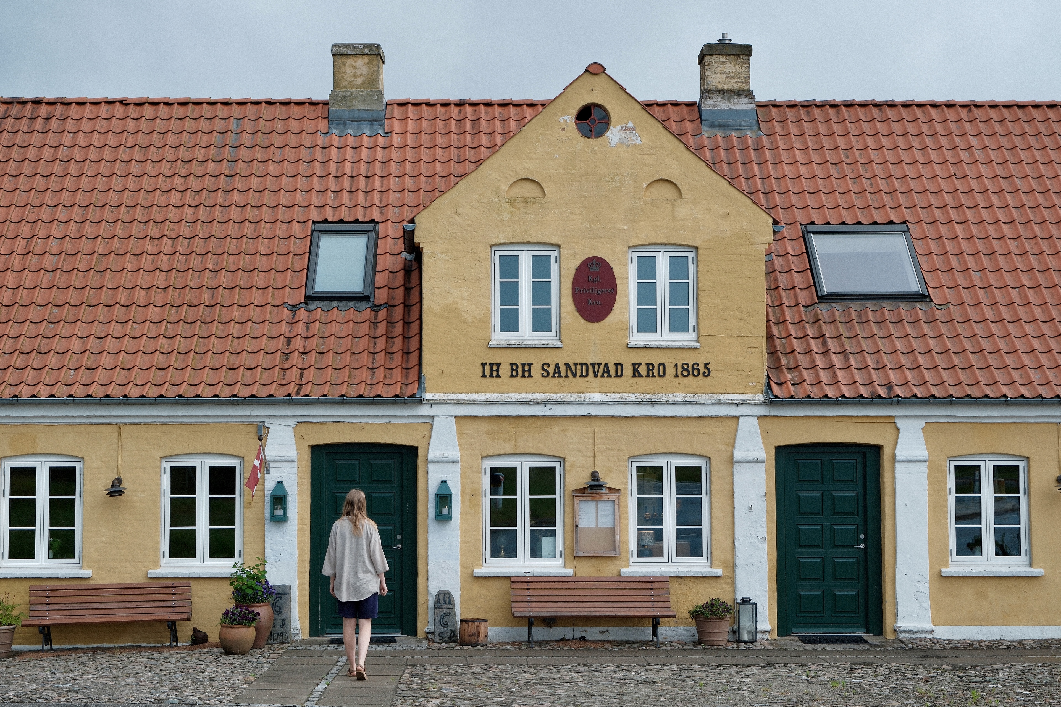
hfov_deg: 35.6
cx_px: 530
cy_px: 354
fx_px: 1650
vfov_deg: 24.2
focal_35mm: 56
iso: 125
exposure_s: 1/200
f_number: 5.6
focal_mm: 37.6
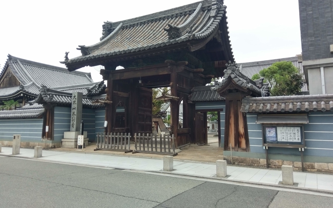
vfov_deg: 44.5
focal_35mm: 28
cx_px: 168
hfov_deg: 66.5
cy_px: 92
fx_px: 254
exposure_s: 1/780
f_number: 1.8
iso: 100
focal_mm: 4.58
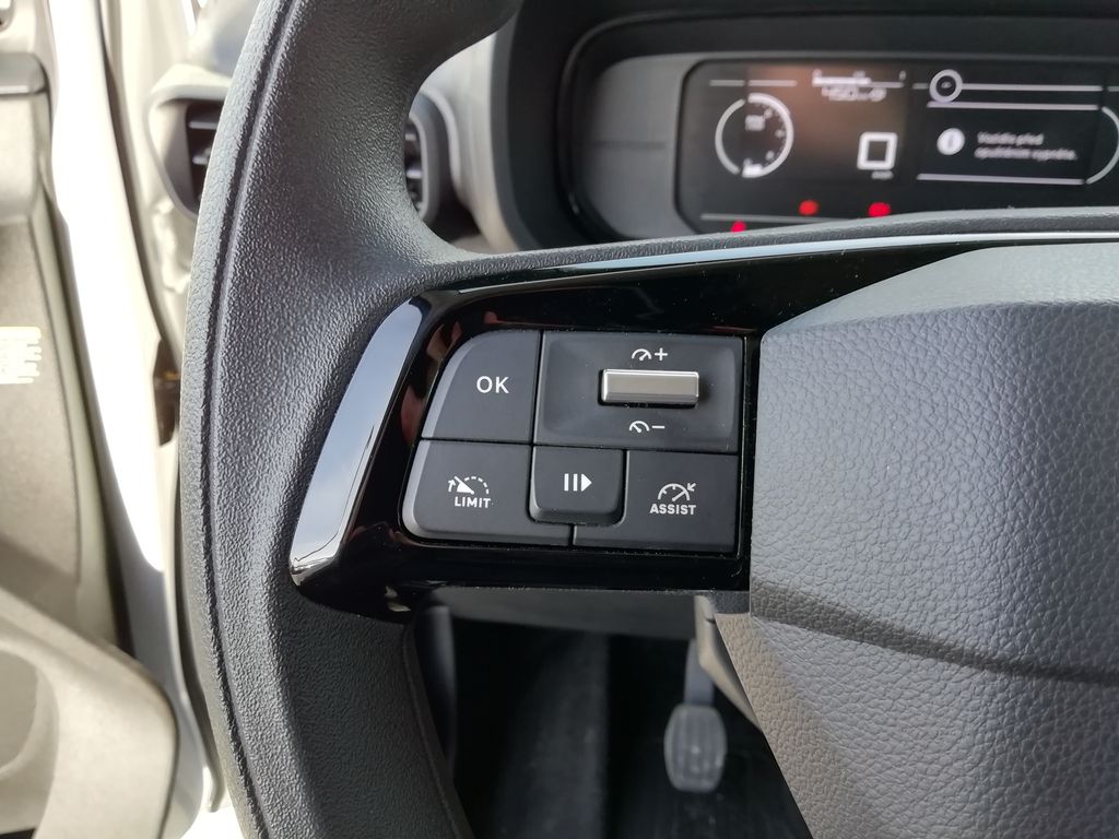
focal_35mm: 26
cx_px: 560
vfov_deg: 53.1
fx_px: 840
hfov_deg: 67.3
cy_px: 420
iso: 64
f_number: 2.2
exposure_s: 1/100
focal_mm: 3.21
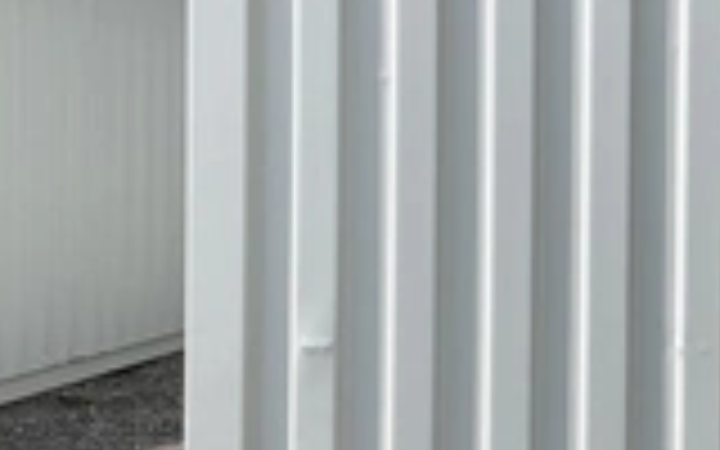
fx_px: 1511
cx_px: 729
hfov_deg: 25.4
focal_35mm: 77
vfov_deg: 16.9
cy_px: 158
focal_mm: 3
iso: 25
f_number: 1.8
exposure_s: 1/1984
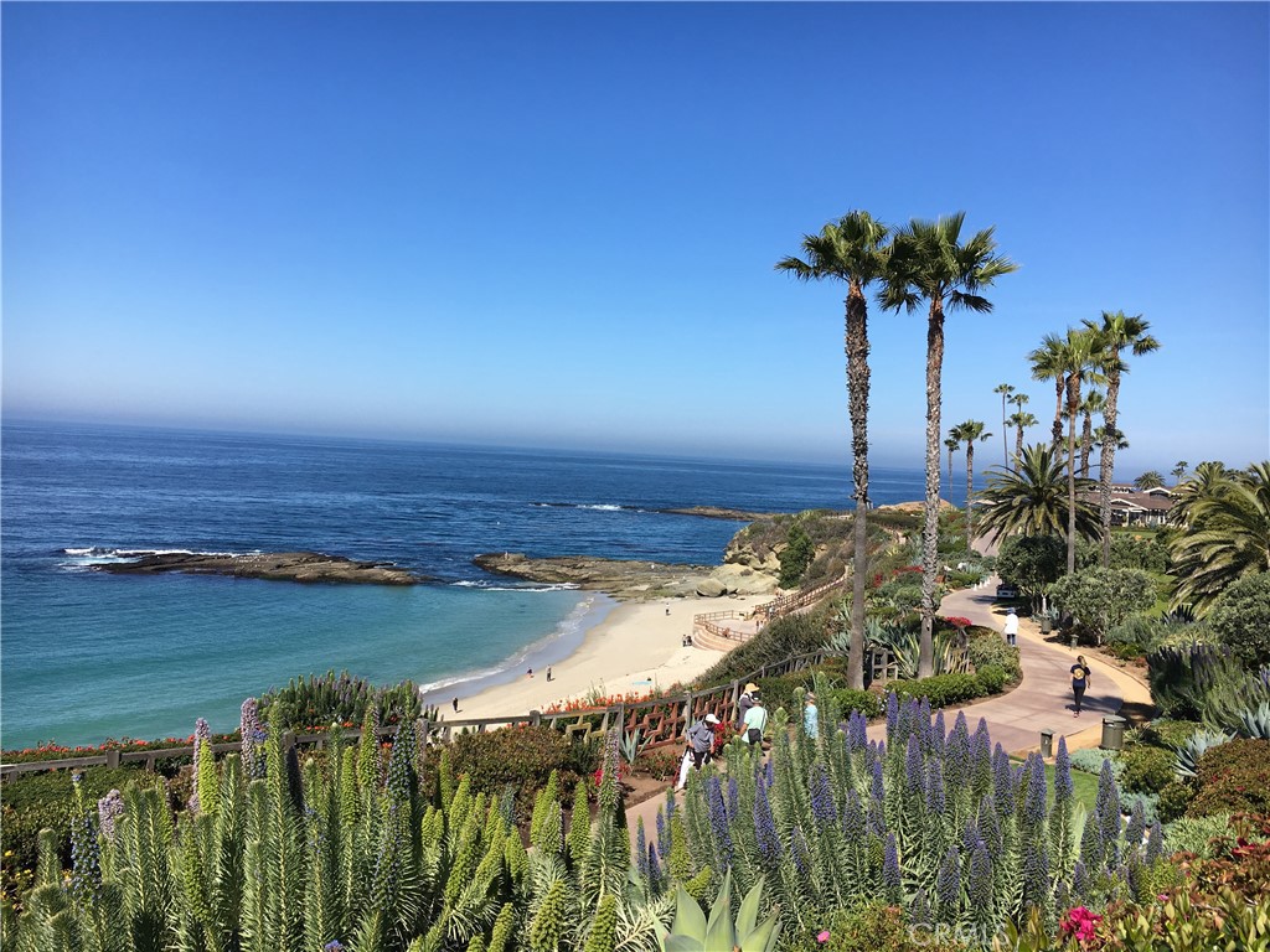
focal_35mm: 29
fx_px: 1064
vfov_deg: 48.2
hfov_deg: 61.7
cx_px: 635
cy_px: 476
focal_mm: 4.15
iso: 25
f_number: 2.2
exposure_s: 1/1832
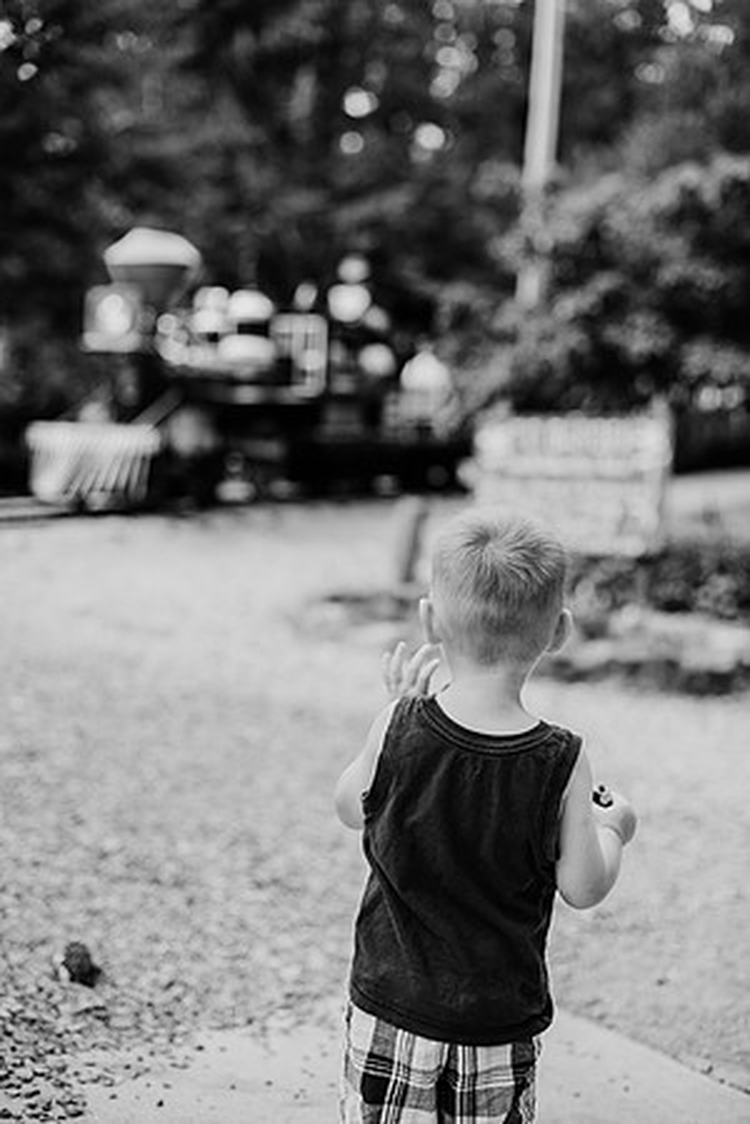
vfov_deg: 39.6
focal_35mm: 50
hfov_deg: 27.0
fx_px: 1562
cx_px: 375
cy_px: 562
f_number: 2.2
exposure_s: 1/1250
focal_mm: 50
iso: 200
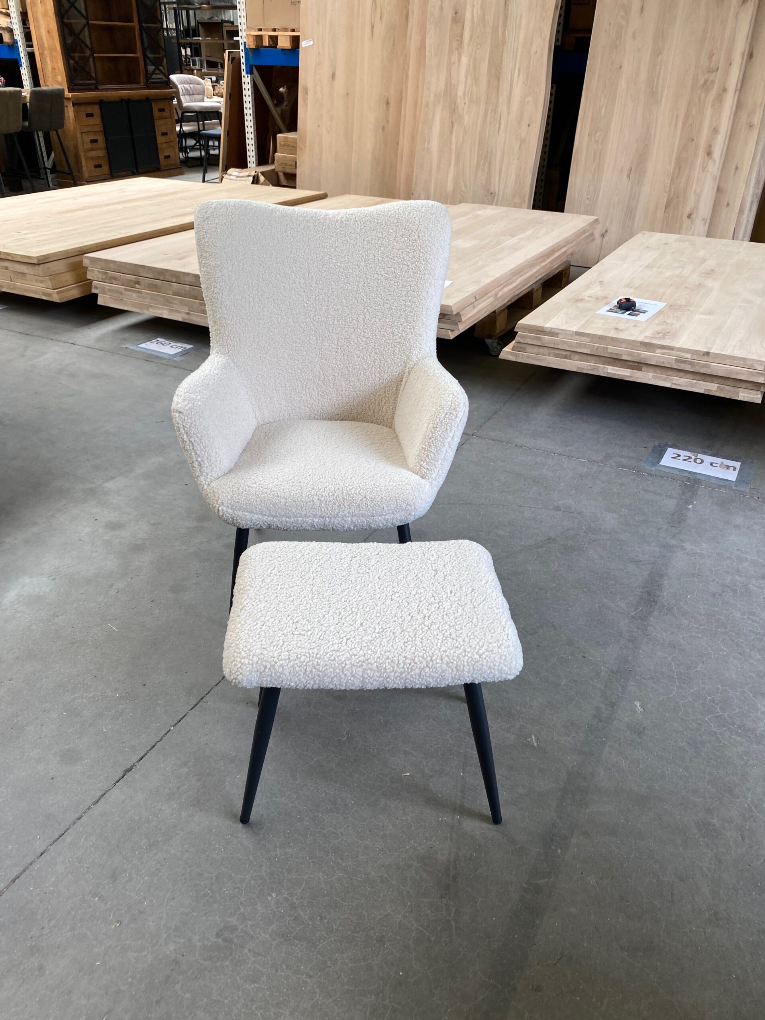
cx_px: 382
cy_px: 510
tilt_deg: -27.4
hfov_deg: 53.1
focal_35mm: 26
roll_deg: -3.9
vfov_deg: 67.3
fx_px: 766
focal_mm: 4.25
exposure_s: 1/100
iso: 40
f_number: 1.8
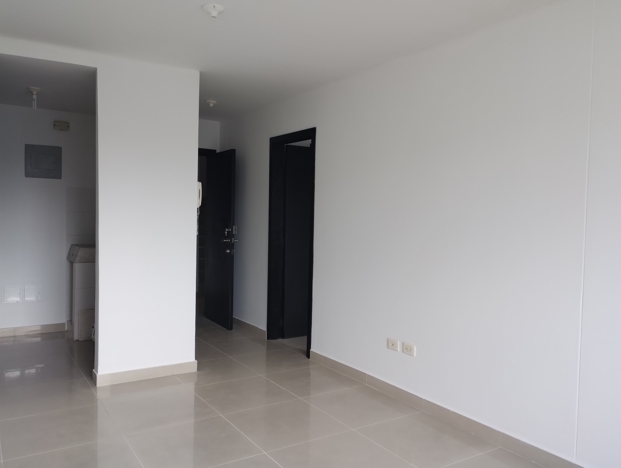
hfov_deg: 63.4
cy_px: 234
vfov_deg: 49.9
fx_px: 503
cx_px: 310
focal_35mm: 28
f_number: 1.8
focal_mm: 4.27
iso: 208
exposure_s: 1/60
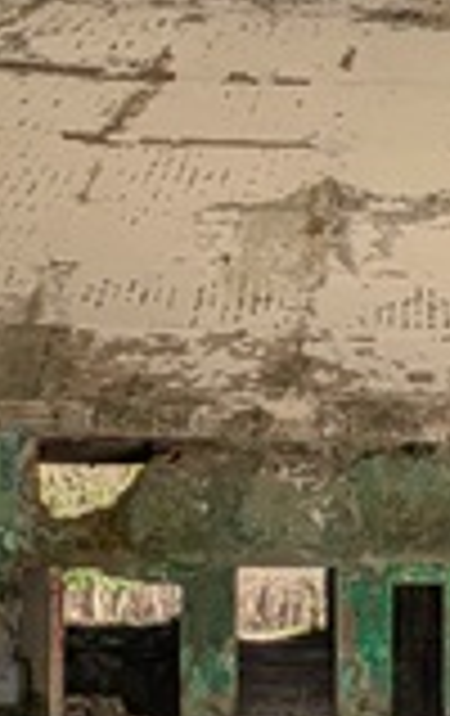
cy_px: 417
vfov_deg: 15.7
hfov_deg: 9.8
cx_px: 450
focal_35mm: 133
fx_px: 2598
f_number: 1.89
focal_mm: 5.43
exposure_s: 1/1030
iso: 47
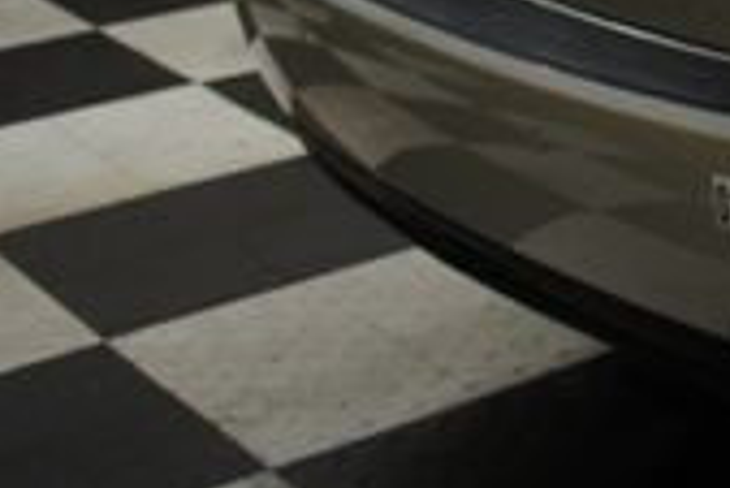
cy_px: -238
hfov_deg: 16.7
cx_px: 1309
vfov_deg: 12.8
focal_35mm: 102
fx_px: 2070
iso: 200
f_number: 4
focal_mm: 18
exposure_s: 1/40
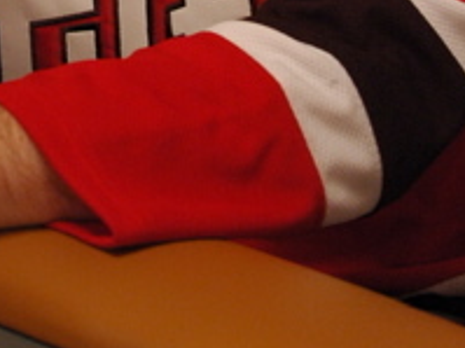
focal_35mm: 355
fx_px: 4766
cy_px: -200
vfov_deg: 4.2
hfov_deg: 5.6
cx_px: -12
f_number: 3.2
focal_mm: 70
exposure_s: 1/60
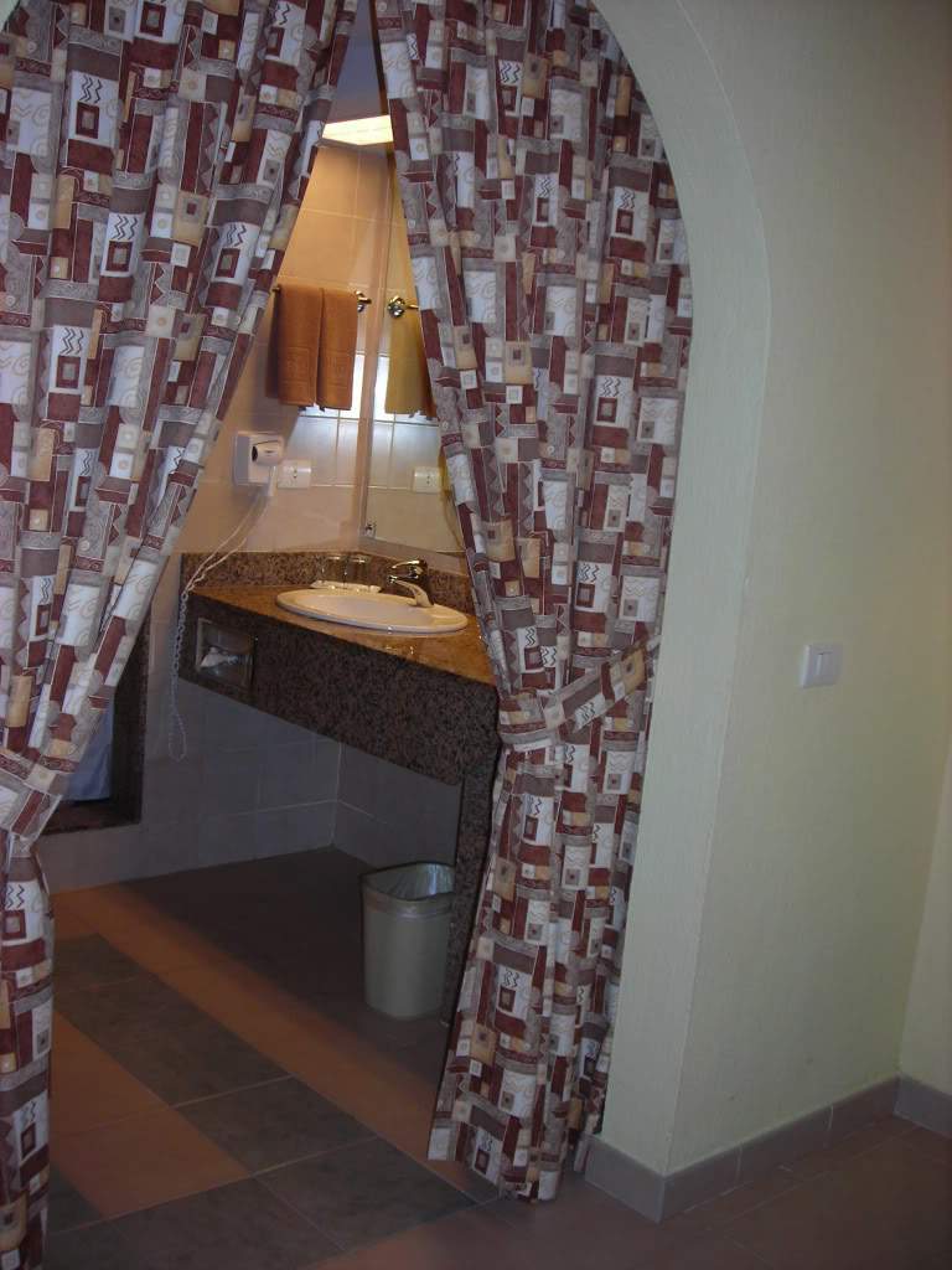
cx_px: 476
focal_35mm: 38
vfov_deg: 49.0
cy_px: 635
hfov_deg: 37.7
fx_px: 1393
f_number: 3.2
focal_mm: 6.3
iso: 76
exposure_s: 1/60.1
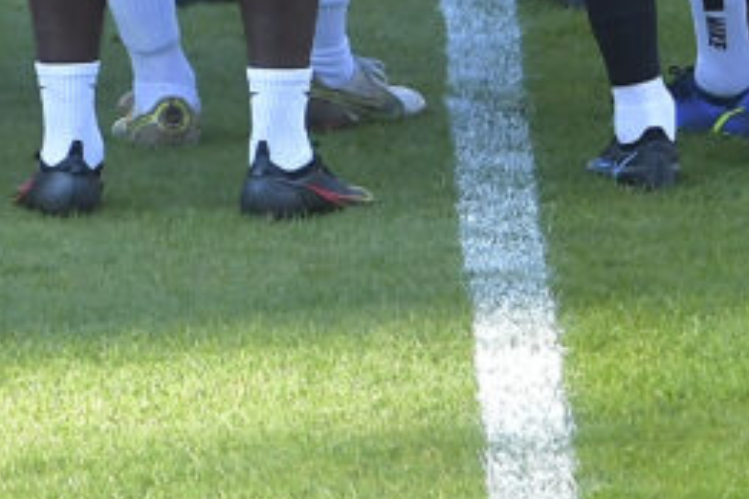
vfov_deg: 1.0
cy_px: -829
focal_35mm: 1409
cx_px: 442
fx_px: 29306
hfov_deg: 1.5
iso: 800
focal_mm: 175
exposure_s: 1/1000
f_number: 4
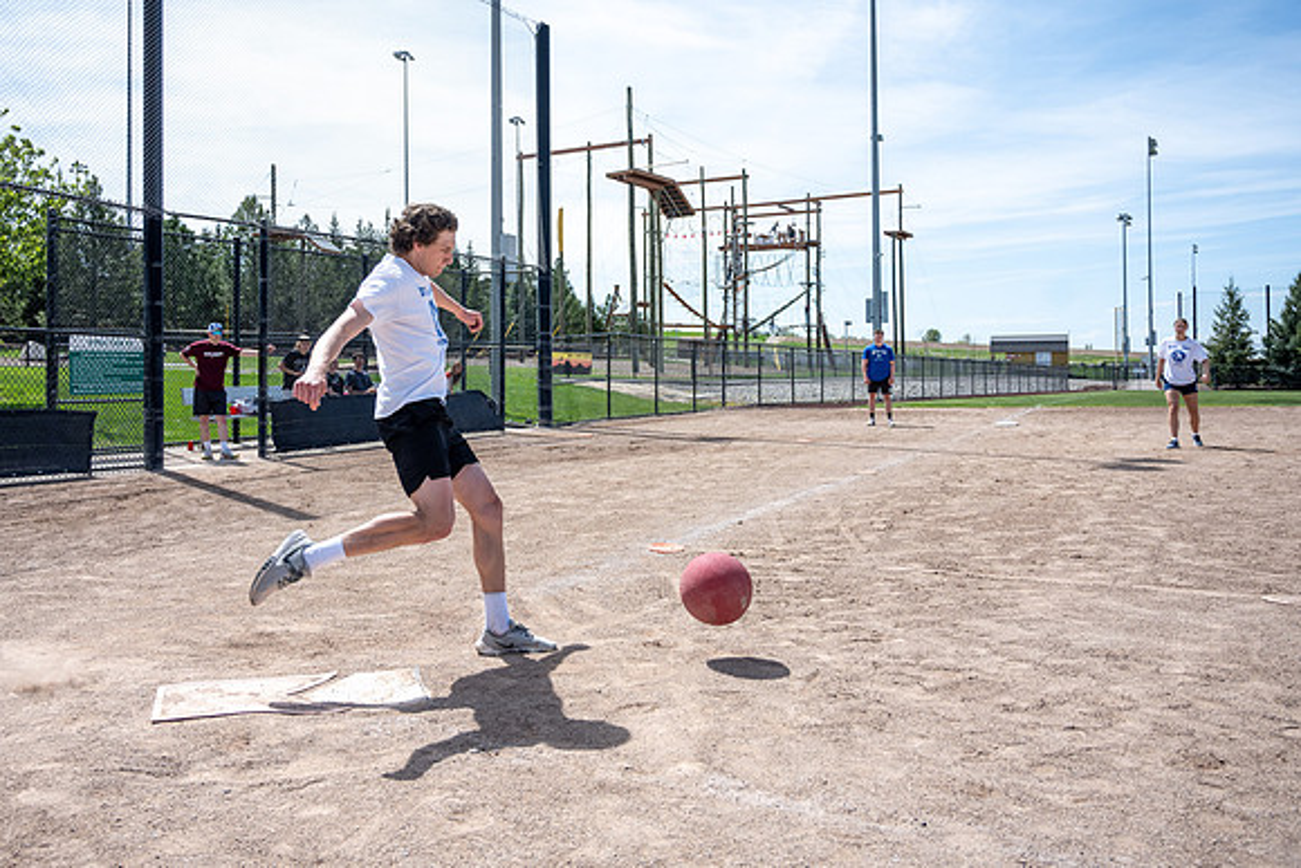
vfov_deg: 43.2
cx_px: 591
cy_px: 347
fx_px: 1091
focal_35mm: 30
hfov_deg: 61.5
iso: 160
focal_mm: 24.5
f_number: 4
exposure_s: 1/2000
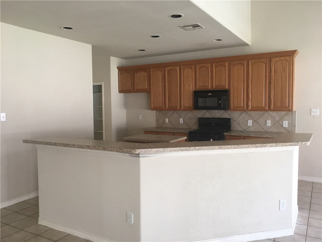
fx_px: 270
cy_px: 121
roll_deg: +0.3
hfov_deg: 61.7
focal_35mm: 29
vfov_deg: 48.2
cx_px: 161
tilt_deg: -3.6
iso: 64
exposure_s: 1/30
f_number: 2.2
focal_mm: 4.15
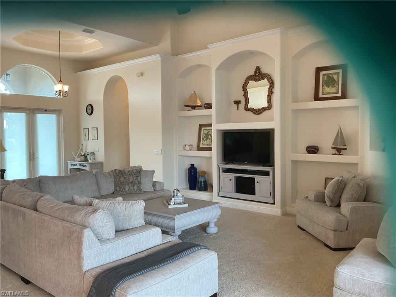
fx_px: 332
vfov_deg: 48.2
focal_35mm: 29
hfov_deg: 61.7
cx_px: 198
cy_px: 148
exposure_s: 1/60
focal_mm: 3
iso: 64
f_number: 1.8
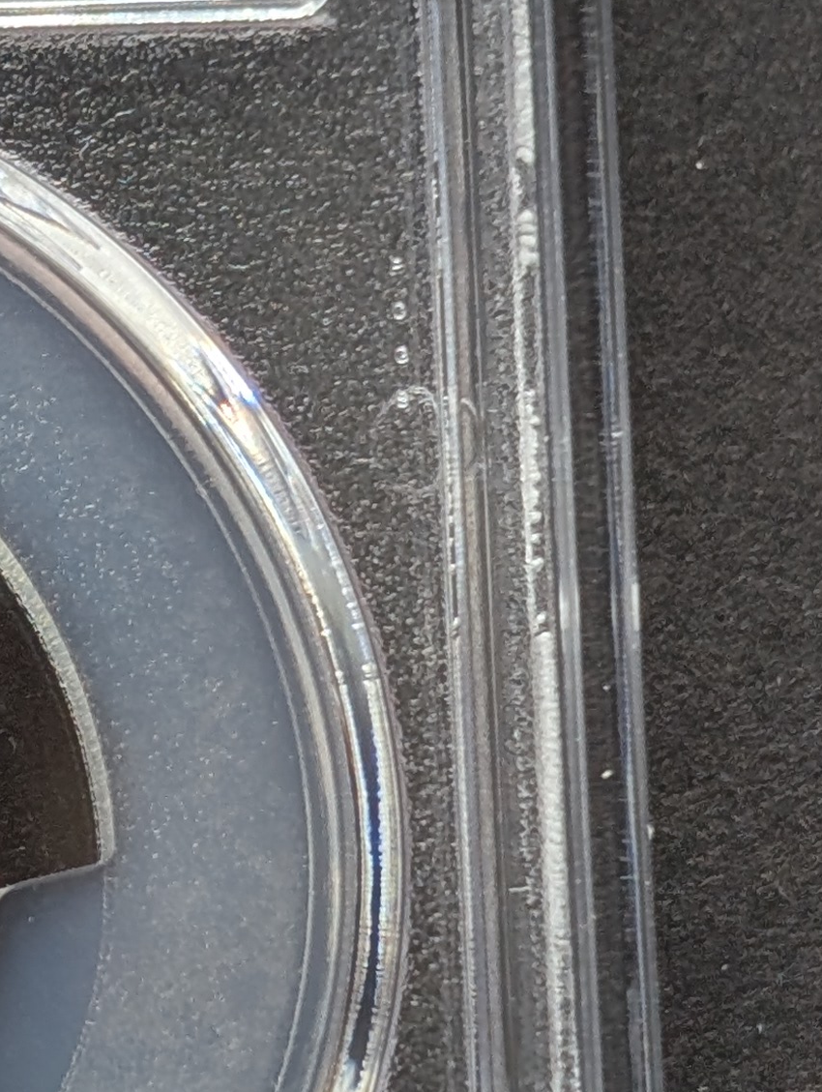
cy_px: 662
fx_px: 5590
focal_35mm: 177
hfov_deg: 8.3
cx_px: -326
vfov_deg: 11.1
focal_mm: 6.9
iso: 20
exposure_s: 1/32.4
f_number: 1.68
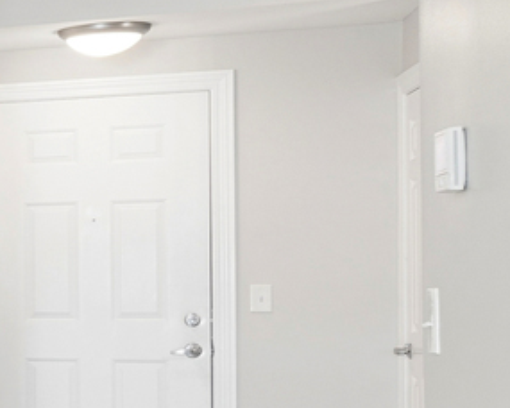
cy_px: 369
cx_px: -891
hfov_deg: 12.4
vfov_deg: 15.8
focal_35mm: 96
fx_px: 1449
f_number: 8
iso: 250
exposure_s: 1/10
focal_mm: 12
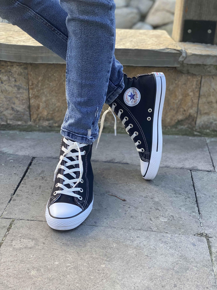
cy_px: 145
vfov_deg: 36.8
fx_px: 435
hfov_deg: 28.0
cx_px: 108
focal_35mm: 52
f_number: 2
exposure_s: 1/122
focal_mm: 6
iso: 50
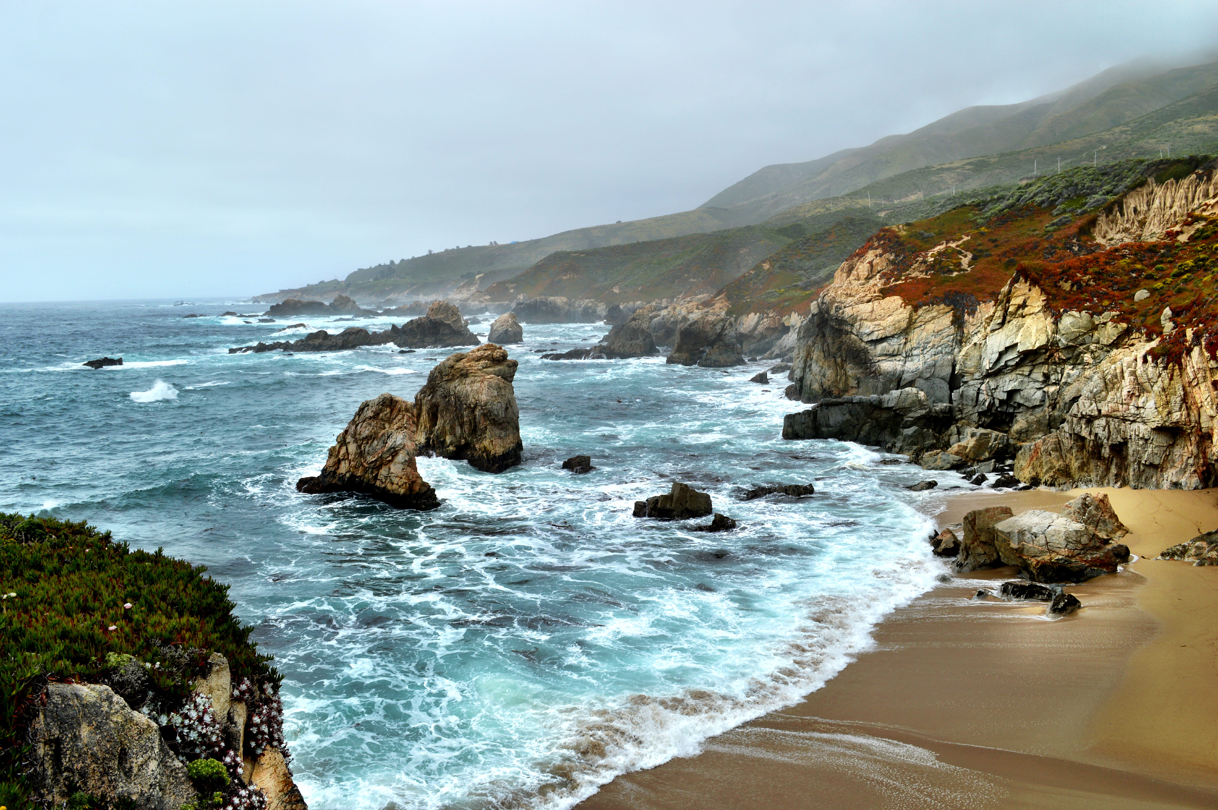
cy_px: 405
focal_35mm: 30
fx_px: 1014
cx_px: 609
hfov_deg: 62.0
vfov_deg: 43.5
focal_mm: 20
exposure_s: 1/250
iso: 100
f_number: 8
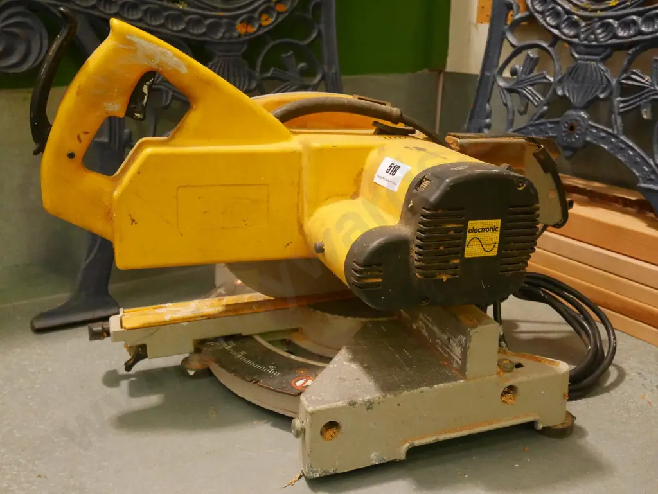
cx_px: 329
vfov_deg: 41.8
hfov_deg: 53.9
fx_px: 647
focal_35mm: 34
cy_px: 247
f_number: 4
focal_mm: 17
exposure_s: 1/80
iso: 3200
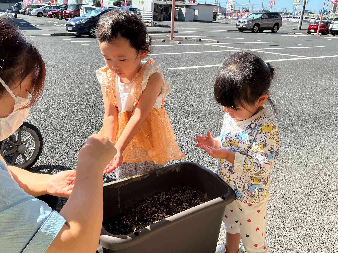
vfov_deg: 48.2
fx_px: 283
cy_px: 126
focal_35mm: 29
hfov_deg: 61.7
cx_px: 169
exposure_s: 1/997
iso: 25
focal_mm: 3
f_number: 1.8
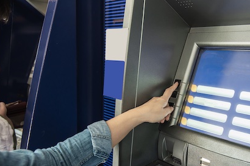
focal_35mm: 42
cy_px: 109
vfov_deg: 31.6
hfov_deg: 45.9
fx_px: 292
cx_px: 162
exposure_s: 1/80
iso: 900
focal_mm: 31
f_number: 4
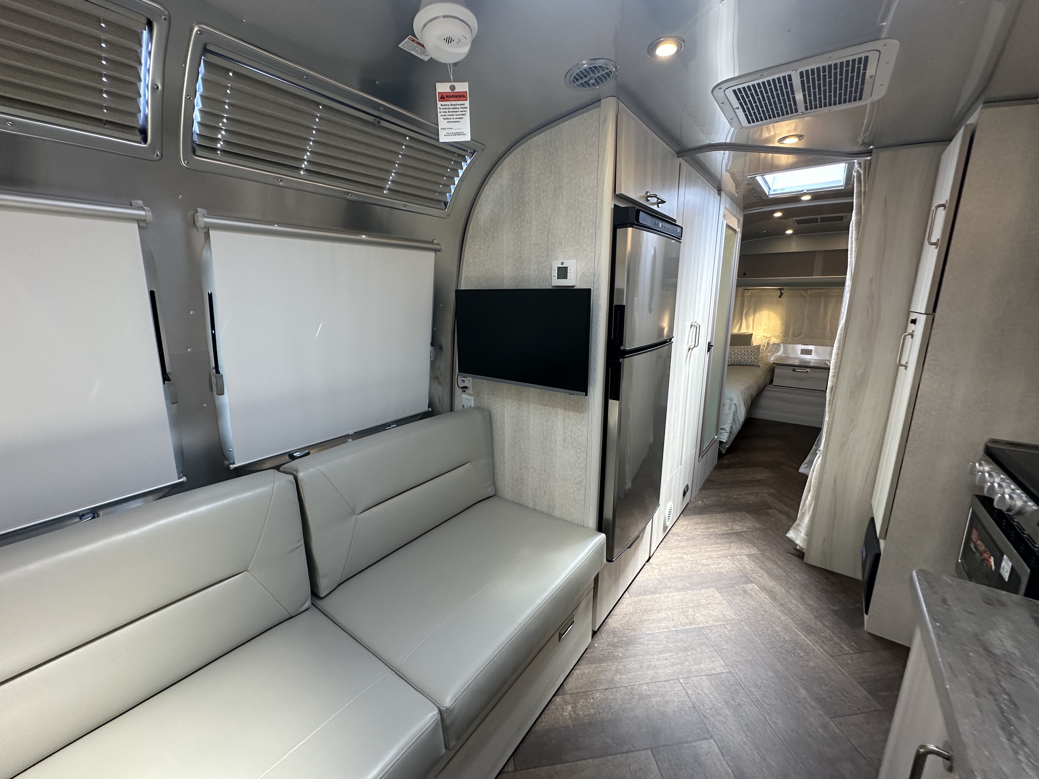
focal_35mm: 14
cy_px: 390
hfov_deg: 102.1
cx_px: 520
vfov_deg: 85.7
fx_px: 420
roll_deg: +0.9
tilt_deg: -11.1
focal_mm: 2.22
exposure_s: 1/73
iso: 125
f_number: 2.2
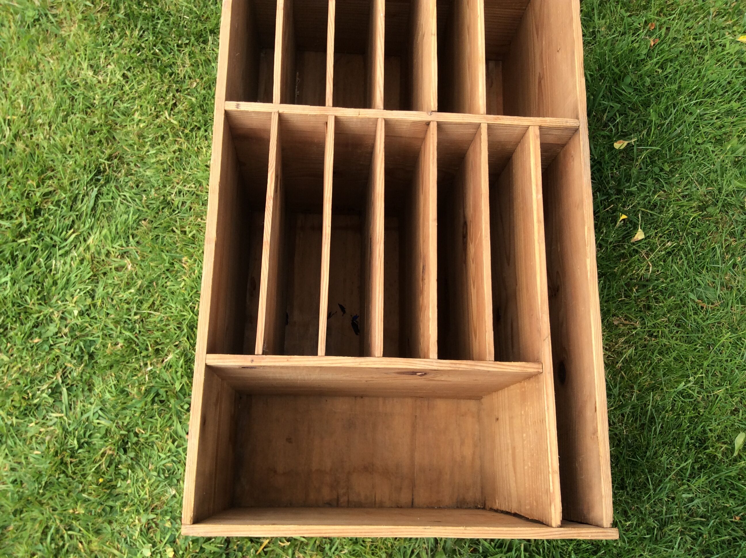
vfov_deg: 44.1
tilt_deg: -73.5
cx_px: 373
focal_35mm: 32
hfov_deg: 56.9
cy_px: 279
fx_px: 689
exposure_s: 1/394
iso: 32
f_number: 2.4
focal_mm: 3.3
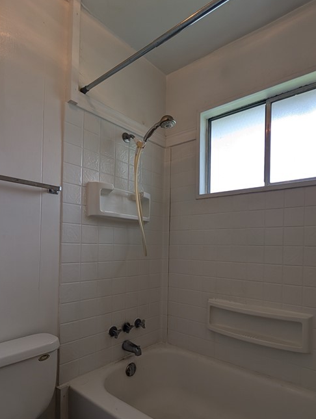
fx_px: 231
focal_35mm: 19
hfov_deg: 68.2
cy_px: 245
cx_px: 188
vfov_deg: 83.8
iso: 46
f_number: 1.7
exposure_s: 1/164
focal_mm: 2.02
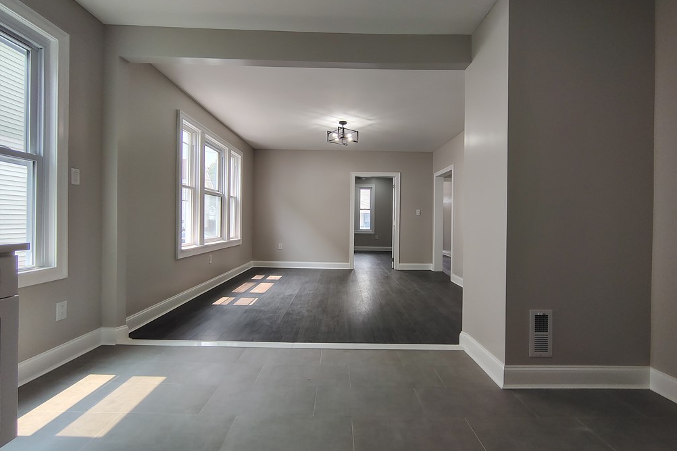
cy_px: 220
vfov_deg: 70.4
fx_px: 320
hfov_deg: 93.3
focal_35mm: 17
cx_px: 345
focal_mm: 2.13
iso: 200
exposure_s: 1/120
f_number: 2.2
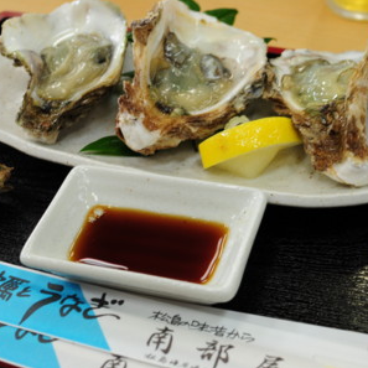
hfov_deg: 25.5
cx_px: 181
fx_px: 814
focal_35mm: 68
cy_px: 184
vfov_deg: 25.5
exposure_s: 1/25
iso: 250
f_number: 5.6
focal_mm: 35
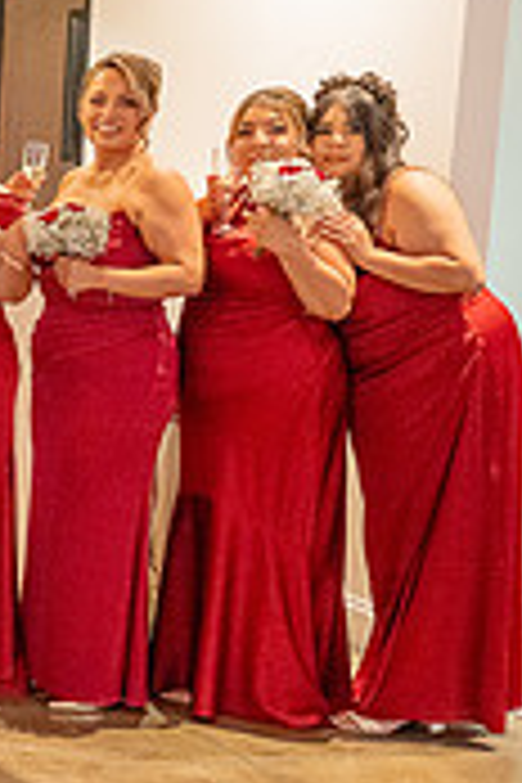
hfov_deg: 13.5
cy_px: 407
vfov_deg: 25.4
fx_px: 1740
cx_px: -639
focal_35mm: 80
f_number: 2.8
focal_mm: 24
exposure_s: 1/125
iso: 2000
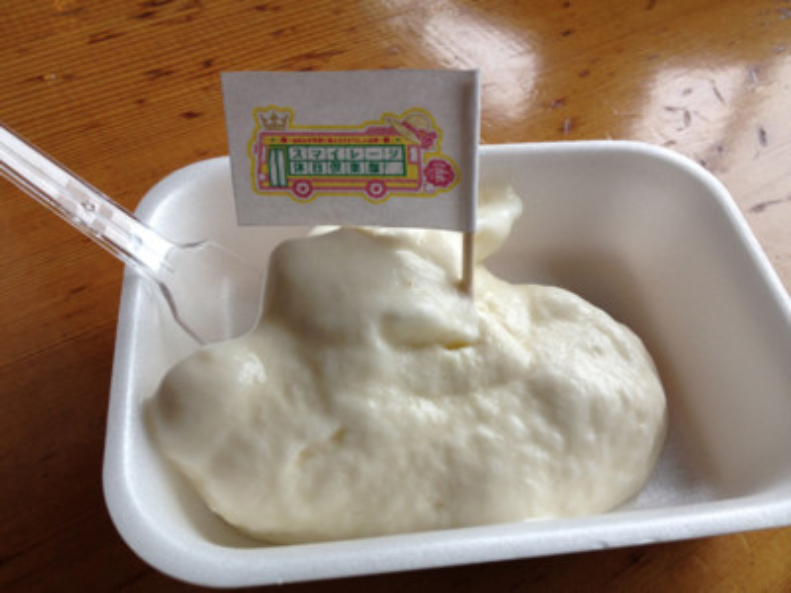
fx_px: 800
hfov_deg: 52.6
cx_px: 396
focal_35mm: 35
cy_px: 296
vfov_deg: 40.7
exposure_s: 1/282
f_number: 2.4
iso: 64
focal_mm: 4.28
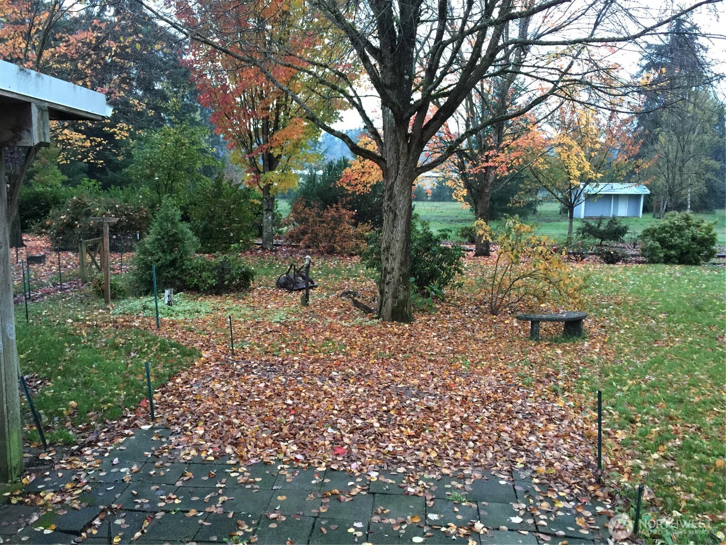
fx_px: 608
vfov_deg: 48.2
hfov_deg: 61.7
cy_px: 272
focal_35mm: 29
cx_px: 363
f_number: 2.2
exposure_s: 1/4
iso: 64
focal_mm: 4.15
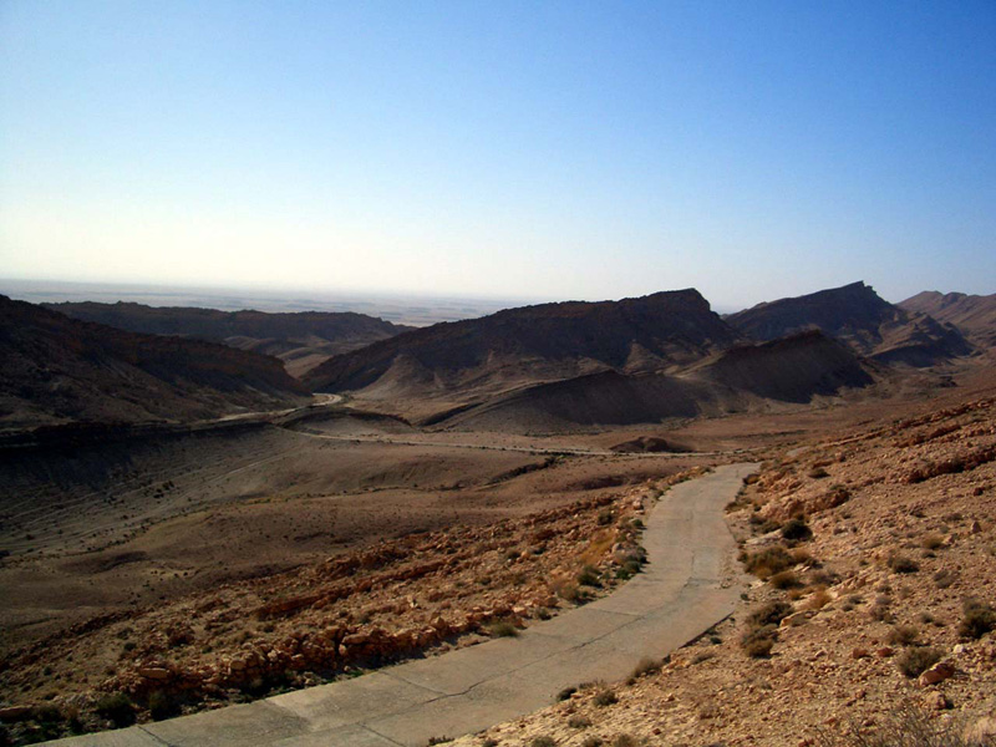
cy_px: 374
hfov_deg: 52.6
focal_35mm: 35
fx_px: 1007
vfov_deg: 40.7
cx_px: 498
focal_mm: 5.8
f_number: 4.3
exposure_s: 1/1250
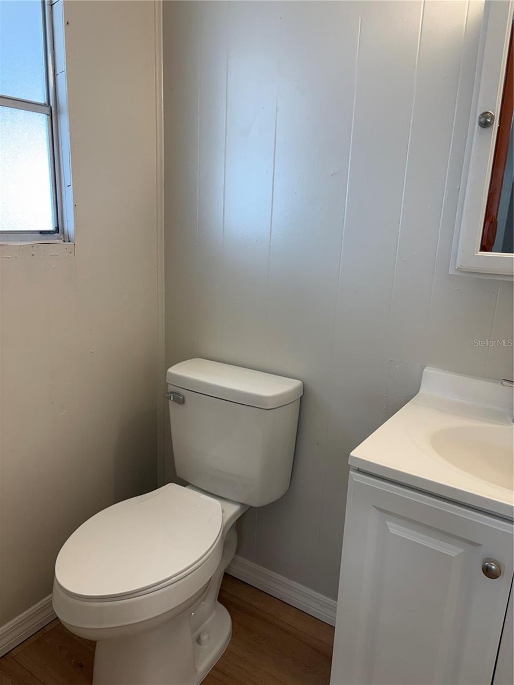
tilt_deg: -13.8
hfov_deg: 53.1
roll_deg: -2.9
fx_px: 515
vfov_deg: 67.3
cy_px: 342
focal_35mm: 26
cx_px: 257
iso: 100
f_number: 1.6
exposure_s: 1/120
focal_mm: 5.96
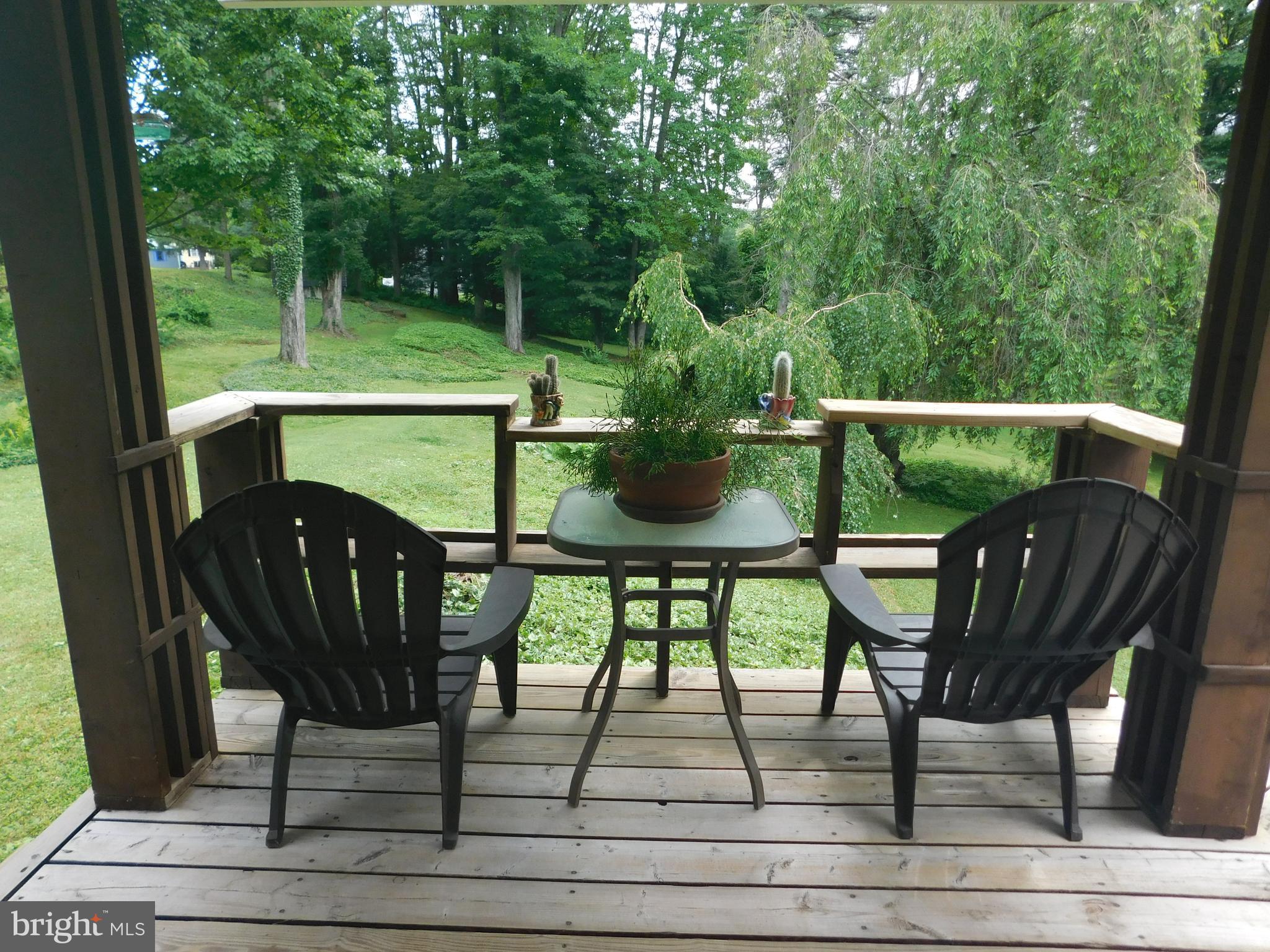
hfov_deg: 73.9
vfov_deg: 58.9
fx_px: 844
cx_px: 635
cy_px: 476
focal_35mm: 23
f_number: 3
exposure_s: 1/320
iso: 125
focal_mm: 4
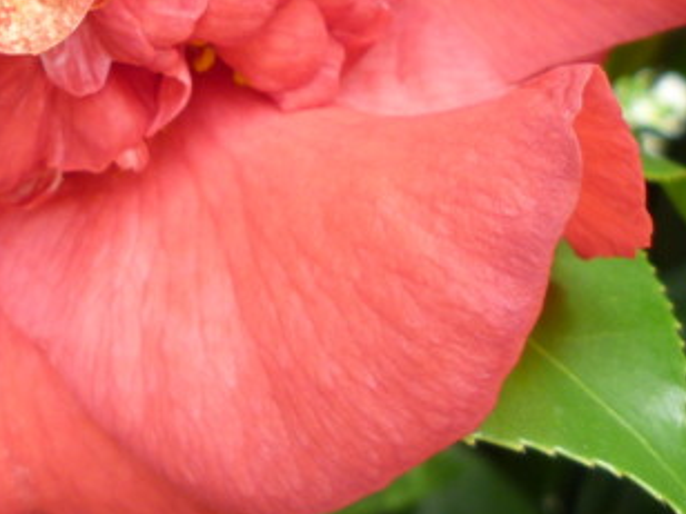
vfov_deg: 21.4
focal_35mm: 65
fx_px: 1288
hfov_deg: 28.8
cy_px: -62
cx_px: 82
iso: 80
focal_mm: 4.4
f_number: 2.8
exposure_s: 1/60
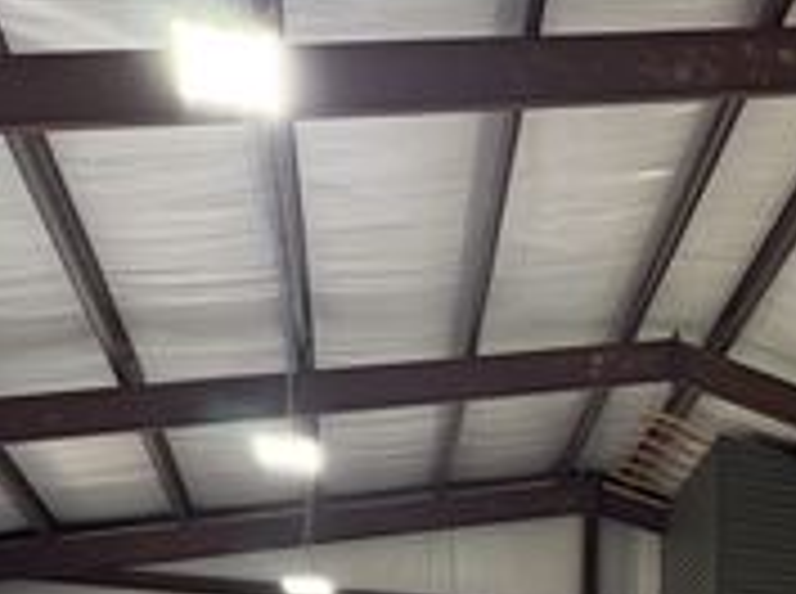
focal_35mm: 87
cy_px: 986
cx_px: 1214
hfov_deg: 19.5
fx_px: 1997
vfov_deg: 15.2
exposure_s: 1/60
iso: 320
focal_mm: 6.76
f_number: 1.78
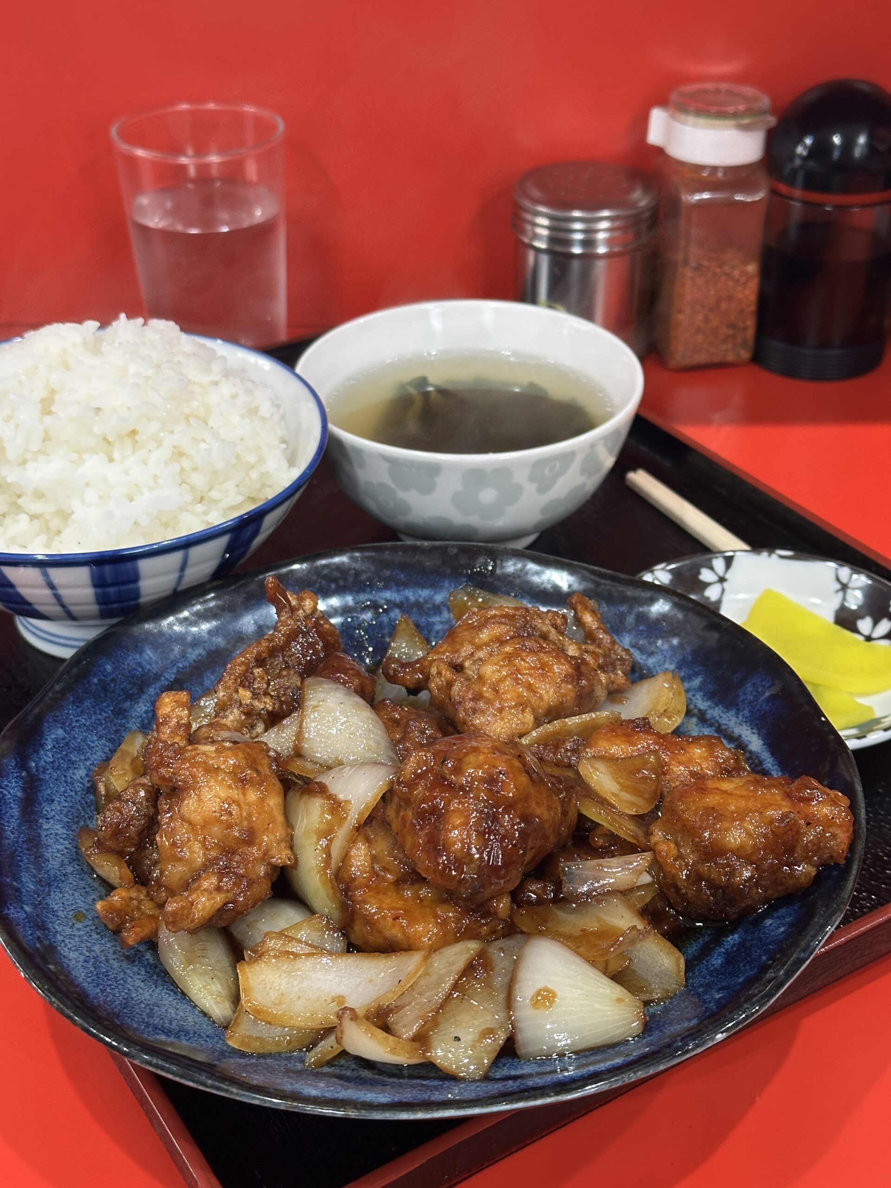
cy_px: 594
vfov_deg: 39.7
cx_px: 446
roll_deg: +0.1
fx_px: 1647
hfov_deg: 30.3
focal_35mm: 48
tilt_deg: -32.1
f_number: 1.78
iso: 160
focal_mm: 6.86
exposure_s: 1/60
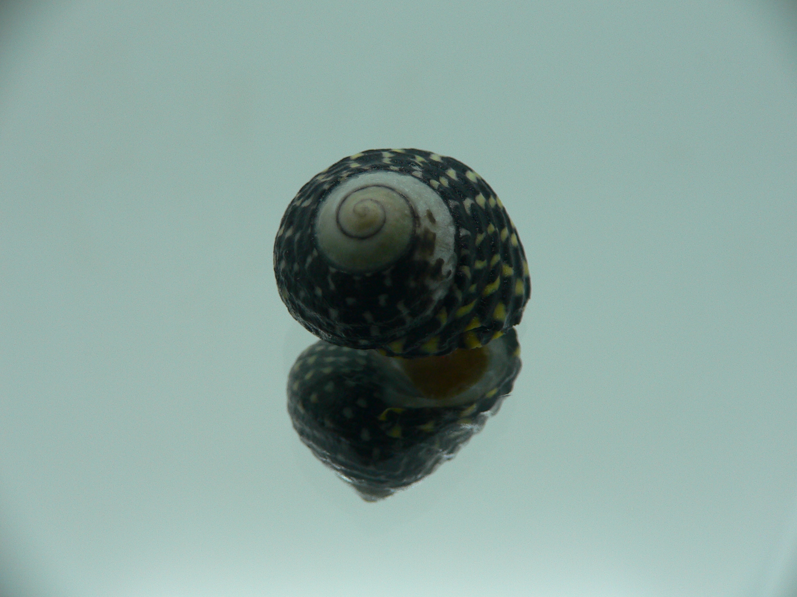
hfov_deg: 52.6
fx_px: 806
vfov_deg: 40.7
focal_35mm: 35
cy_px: 298
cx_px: 398
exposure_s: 1/60
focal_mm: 4.6
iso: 80
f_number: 2.8
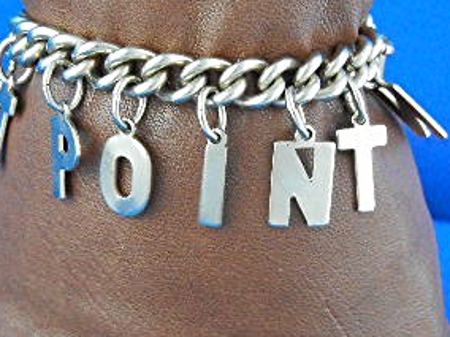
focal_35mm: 117
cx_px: 195
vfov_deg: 12.7
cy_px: 150
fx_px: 1521
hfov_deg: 16.8
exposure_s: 1/4.9
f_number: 3.9
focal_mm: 9.3
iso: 200
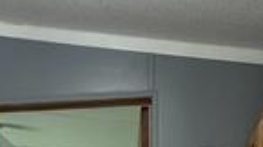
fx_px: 564
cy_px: 417
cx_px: 100
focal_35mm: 81
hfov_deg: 26.2
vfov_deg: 10.9
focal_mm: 2.22
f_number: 2.2
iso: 250
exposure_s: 1/120
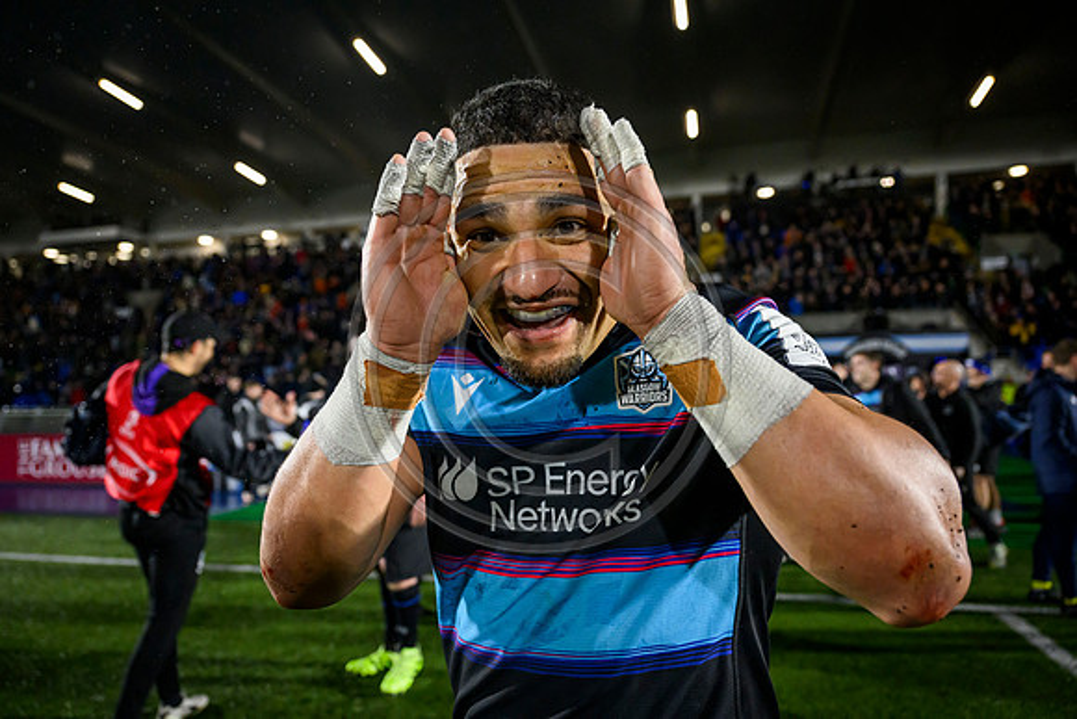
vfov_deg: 53.2
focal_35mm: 24
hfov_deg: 73.7
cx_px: 538
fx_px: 718
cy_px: 360
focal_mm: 24
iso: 5000
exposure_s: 1/2000
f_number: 3.2
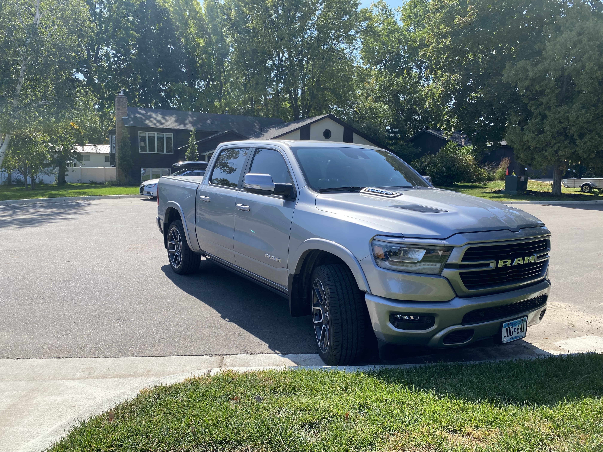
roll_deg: -2.0
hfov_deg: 67.3
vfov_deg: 53.1
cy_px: 226
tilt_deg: -5.1
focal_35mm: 26
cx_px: 302
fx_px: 453
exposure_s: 1/1585
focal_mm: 4.25
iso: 32
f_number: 1.8
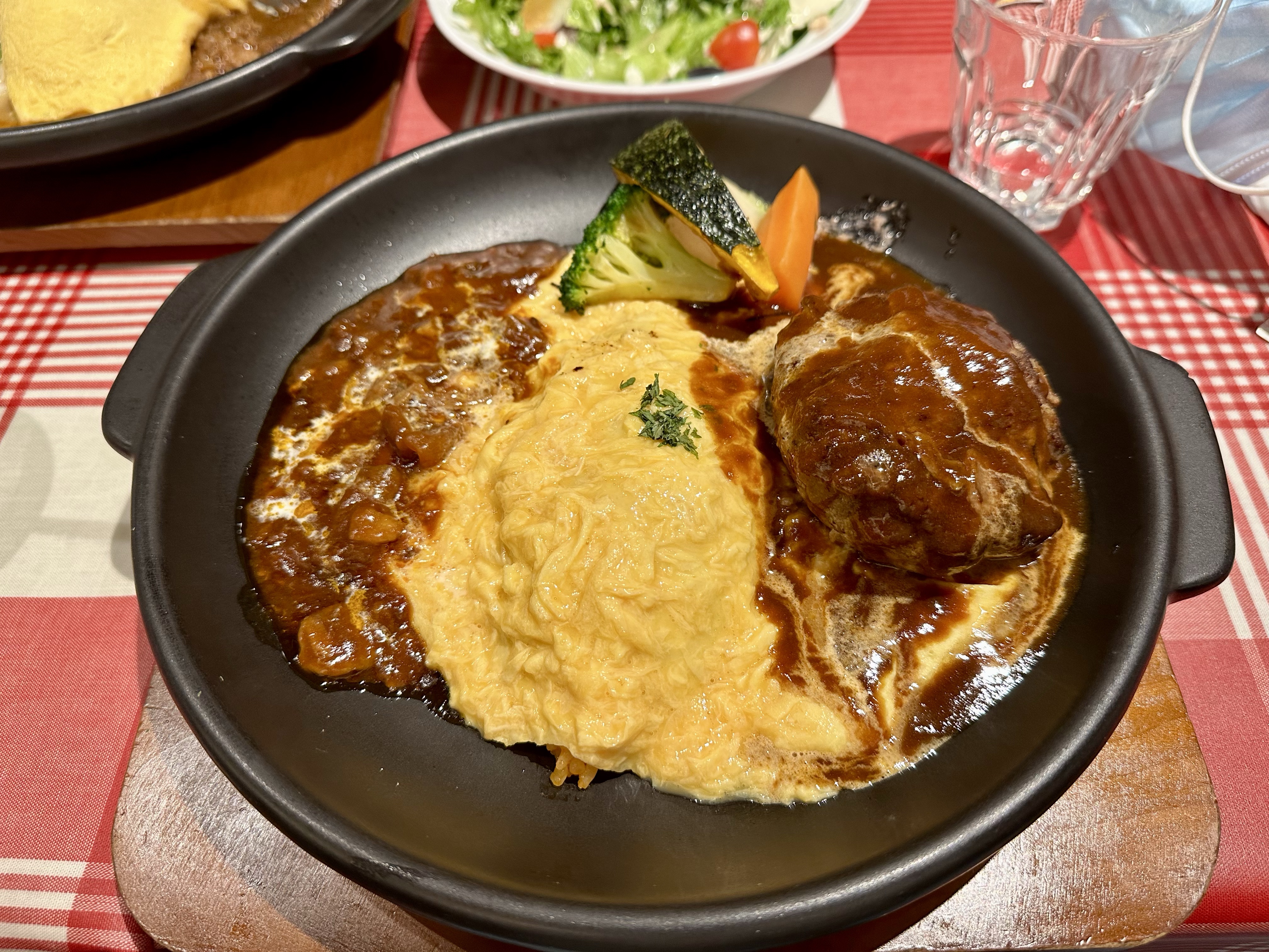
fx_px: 880
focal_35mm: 24
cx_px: 634
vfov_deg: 56.8
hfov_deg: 71.6
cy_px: 476
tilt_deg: -54.5
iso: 160
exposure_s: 1/100
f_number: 1.78
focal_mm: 6.86
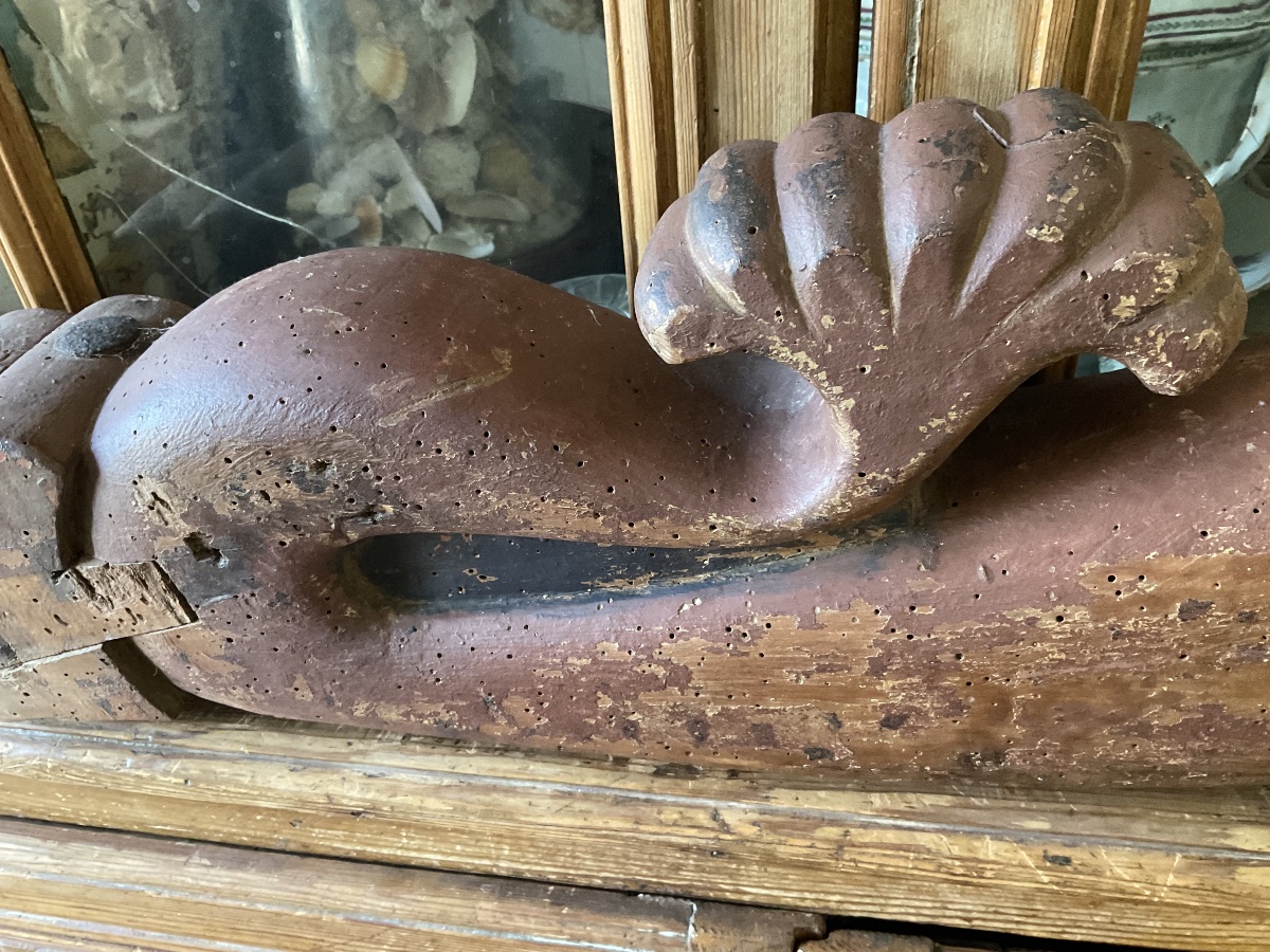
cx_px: 635
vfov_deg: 48.2
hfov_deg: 61.7
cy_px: 476
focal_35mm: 29
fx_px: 1064
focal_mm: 3
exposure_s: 1/40
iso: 320
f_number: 1.8
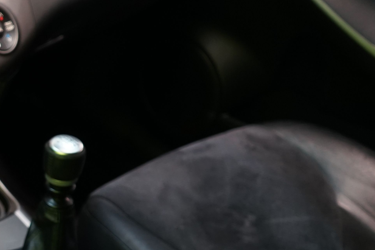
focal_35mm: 87
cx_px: -141
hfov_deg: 20.8
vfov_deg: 15.7
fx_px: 906
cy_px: 156
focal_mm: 28
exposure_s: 1/30
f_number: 3.5
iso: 640
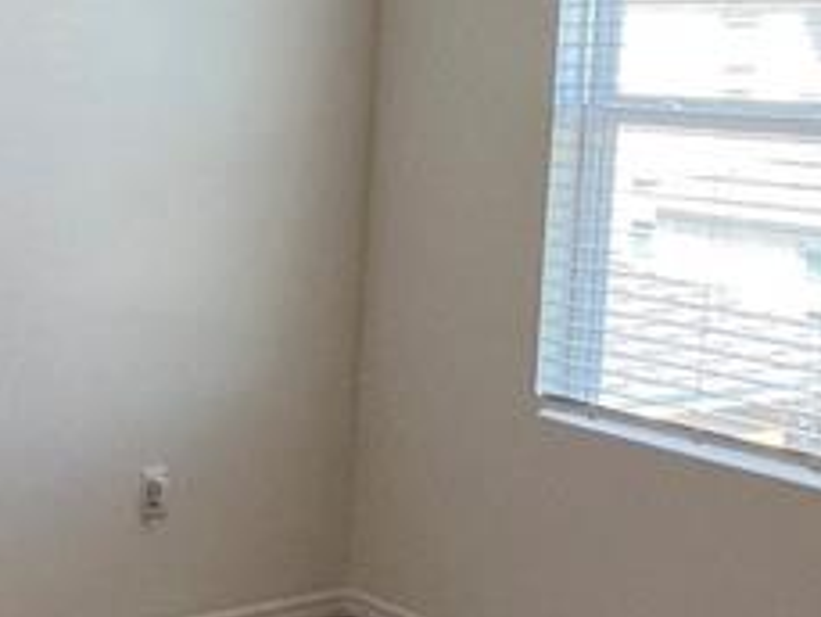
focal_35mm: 68
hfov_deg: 27.4
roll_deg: -2.3
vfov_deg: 21.6
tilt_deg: -9.1
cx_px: 61
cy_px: 305
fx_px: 1614
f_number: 1.8
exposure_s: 1/120
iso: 80
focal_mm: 1.57
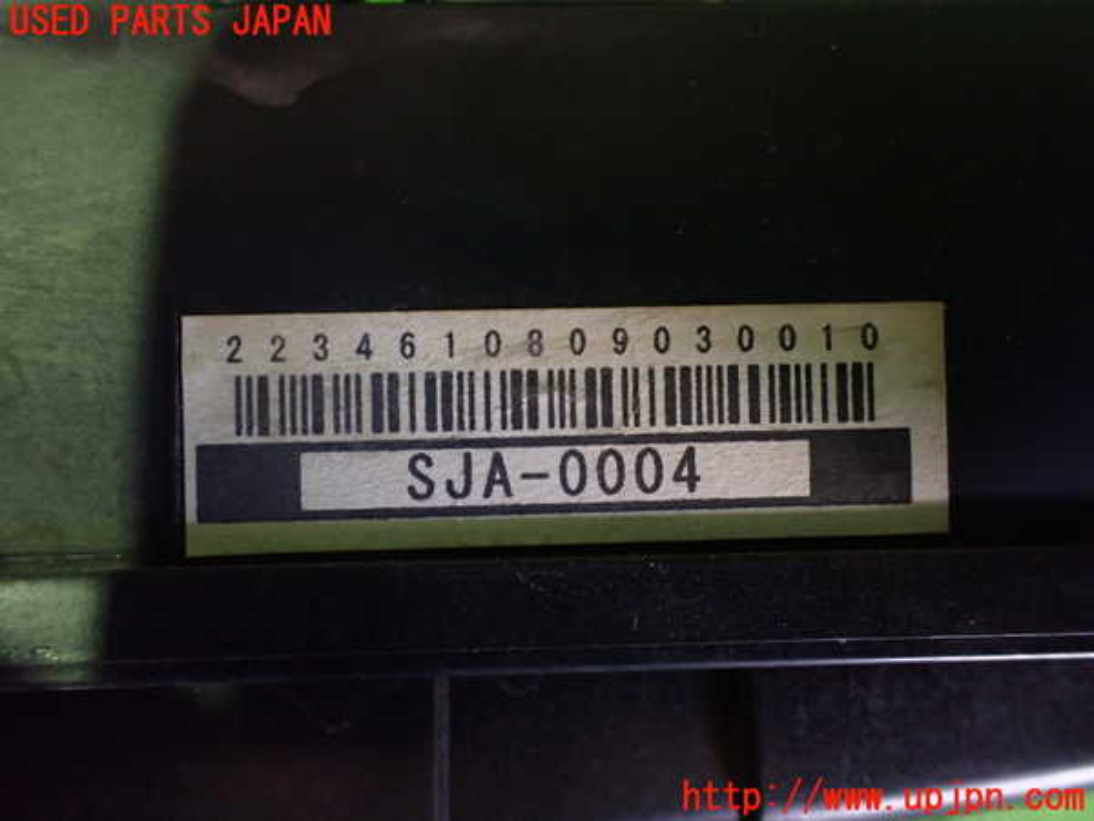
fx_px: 948
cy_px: 410
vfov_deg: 46.8
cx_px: 547
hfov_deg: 60.0
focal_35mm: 30
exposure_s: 1/30
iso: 1000
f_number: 2.3
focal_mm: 5.4
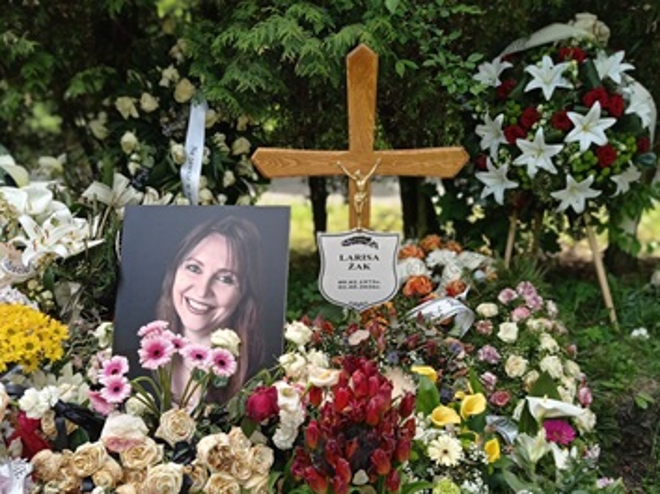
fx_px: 724
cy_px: 317
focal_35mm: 38
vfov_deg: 37.4
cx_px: 332
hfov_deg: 49.0
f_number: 1.79
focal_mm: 4.74
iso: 108
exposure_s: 1/1065
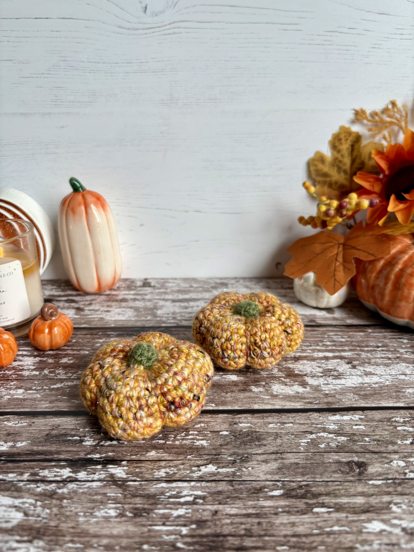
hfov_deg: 53.1
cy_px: 276
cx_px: 207
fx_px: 415
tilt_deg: -23.8
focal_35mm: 26
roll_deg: +0.2
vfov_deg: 67.3
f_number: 1.6
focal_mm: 5.96
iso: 50
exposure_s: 1/359
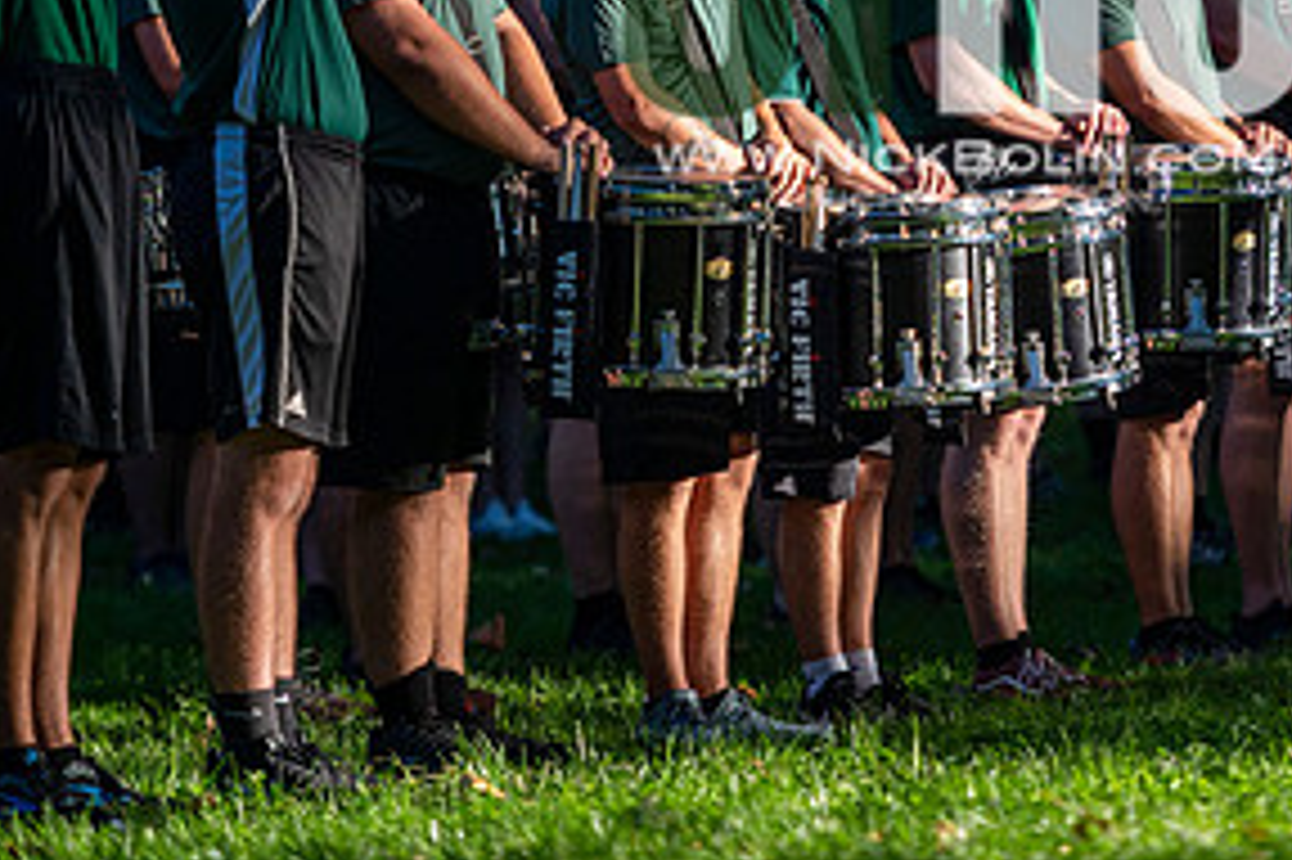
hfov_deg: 6.4
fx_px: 11585
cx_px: 963
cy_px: -5
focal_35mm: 323
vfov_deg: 4.2
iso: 640
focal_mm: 160
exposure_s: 1/2500
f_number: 2.8
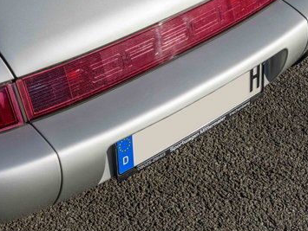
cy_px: 32
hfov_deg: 24.2
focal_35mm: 79
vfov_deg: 18.4
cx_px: 48
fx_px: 704
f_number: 10
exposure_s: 1/800
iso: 400
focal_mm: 38
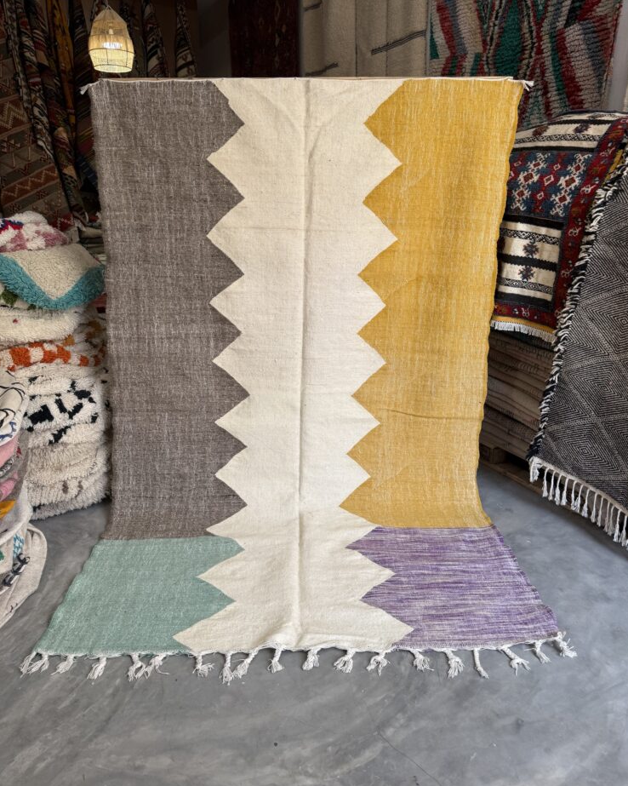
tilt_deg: -15.7
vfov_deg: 66.0
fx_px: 604
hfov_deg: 54.9
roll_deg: -0.3
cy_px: 367
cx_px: 313
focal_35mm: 26
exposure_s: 1/329
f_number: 1.78
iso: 80
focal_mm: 6.76
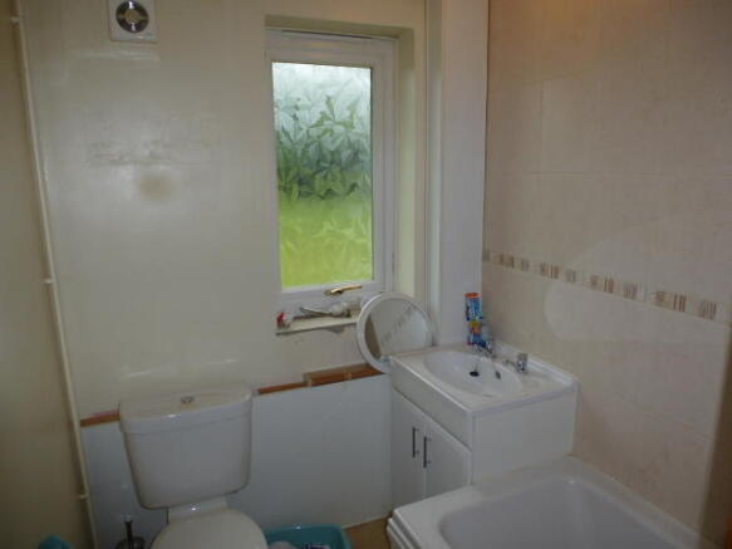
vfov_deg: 56.8
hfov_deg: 71.6
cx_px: 366
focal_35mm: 24
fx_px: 507
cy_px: 274
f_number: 3.3
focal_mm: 4.3
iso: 100
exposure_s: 1/60
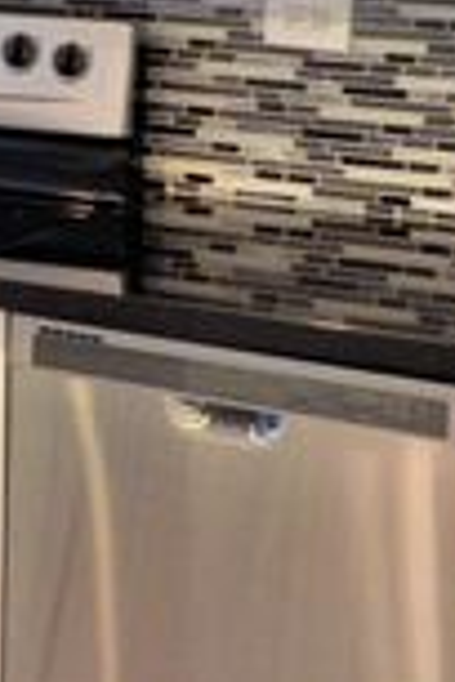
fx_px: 1934
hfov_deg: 13.1
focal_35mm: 102
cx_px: -76
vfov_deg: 19.5
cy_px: 11
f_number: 3.3
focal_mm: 4.1
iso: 140
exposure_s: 1/30
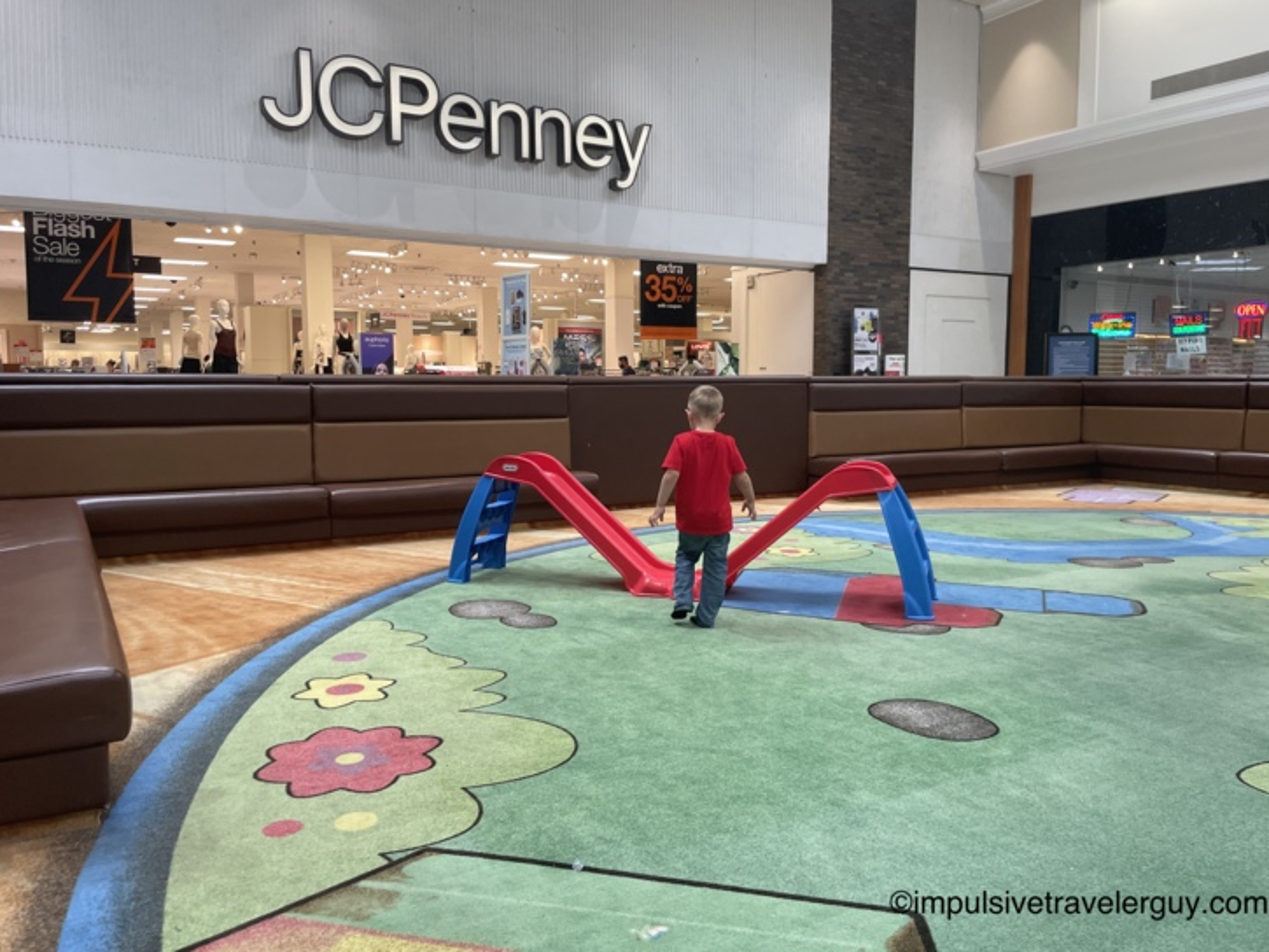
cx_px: 634
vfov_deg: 53.1
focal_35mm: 26
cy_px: 476
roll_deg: -0.1
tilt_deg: -4.0
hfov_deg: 67.3
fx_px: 953
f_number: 1.6
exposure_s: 1/120
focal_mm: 4.2
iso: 125
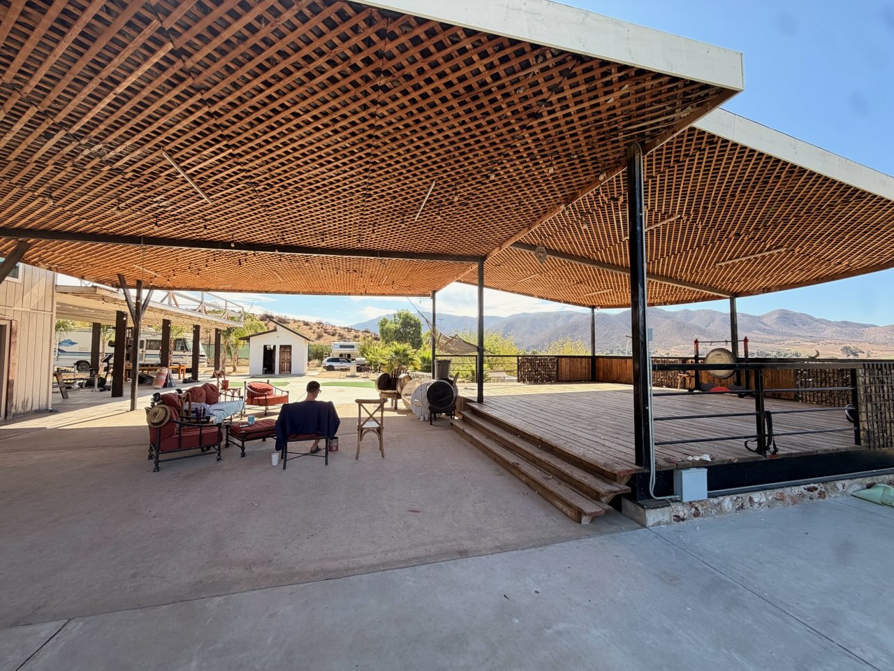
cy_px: 336
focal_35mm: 14
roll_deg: +0.4
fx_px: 362
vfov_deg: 85.7
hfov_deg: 102.1
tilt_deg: +3.2
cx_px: 447
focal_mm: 2.22
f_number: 2.2
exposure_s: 1/502
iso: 50
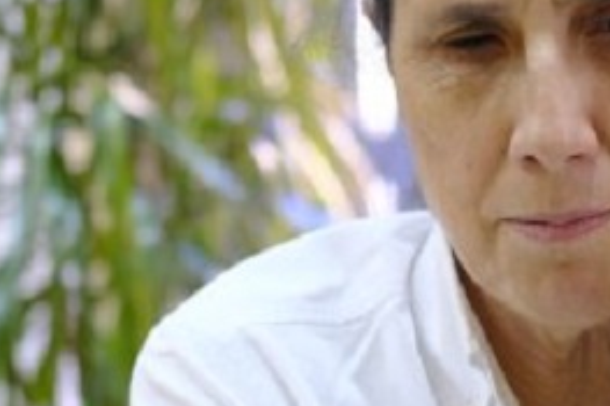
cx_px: 336
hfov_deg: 14.8
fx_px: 2354
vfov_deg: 9.9
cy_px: 215
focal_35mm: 139
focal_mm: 35
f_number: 2
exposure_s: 1/100
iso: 800
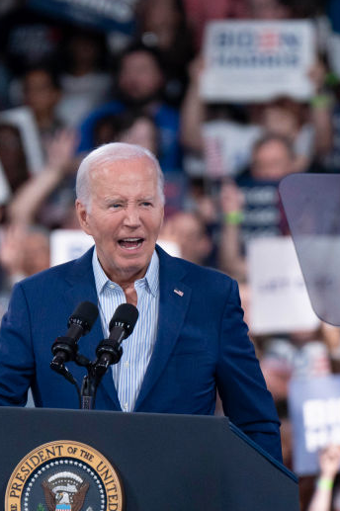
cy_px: 287
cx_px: 136
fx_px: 7872
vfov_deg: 3.7
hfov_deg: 2.5
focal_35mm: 555
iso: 3200
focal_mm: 280
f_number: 4
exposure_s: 1/640
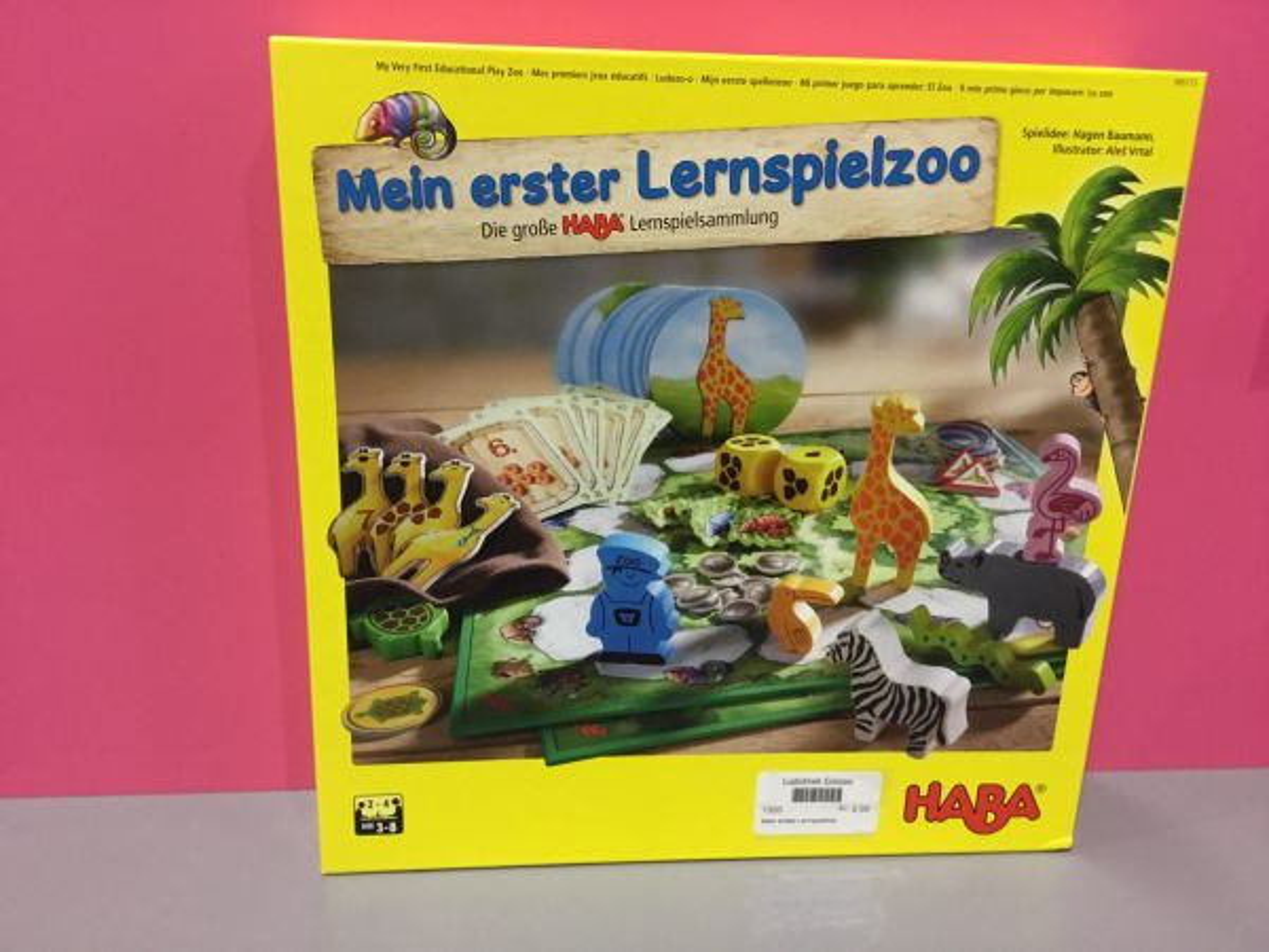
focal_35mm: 31
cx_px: 634
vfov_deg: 45.4
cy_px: 476
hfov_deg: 58.4
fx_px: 1136
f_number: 2.4
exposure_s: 1/20
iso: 200
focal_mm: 3.3
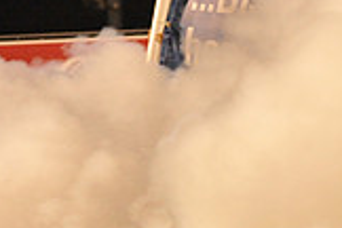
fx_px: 5282
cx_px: 608
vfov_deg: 2.5
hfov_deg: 3.7
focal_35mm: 556
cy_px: 302
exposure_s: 1/160
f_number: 7.1
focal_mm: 155
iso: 5000
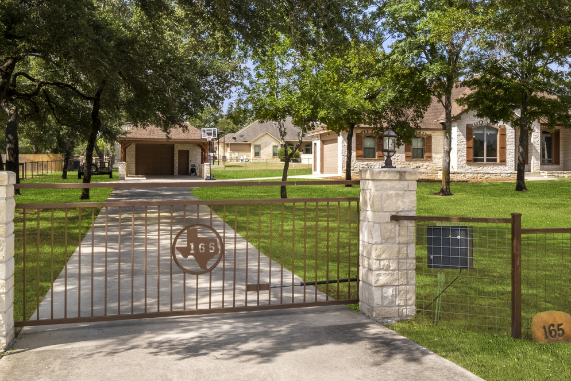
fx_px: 698
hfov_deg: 44.3
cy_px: 166
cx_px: 342
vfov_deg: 30.5
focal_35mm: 44
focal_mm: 18
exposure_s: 1/80
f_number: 10
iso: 400
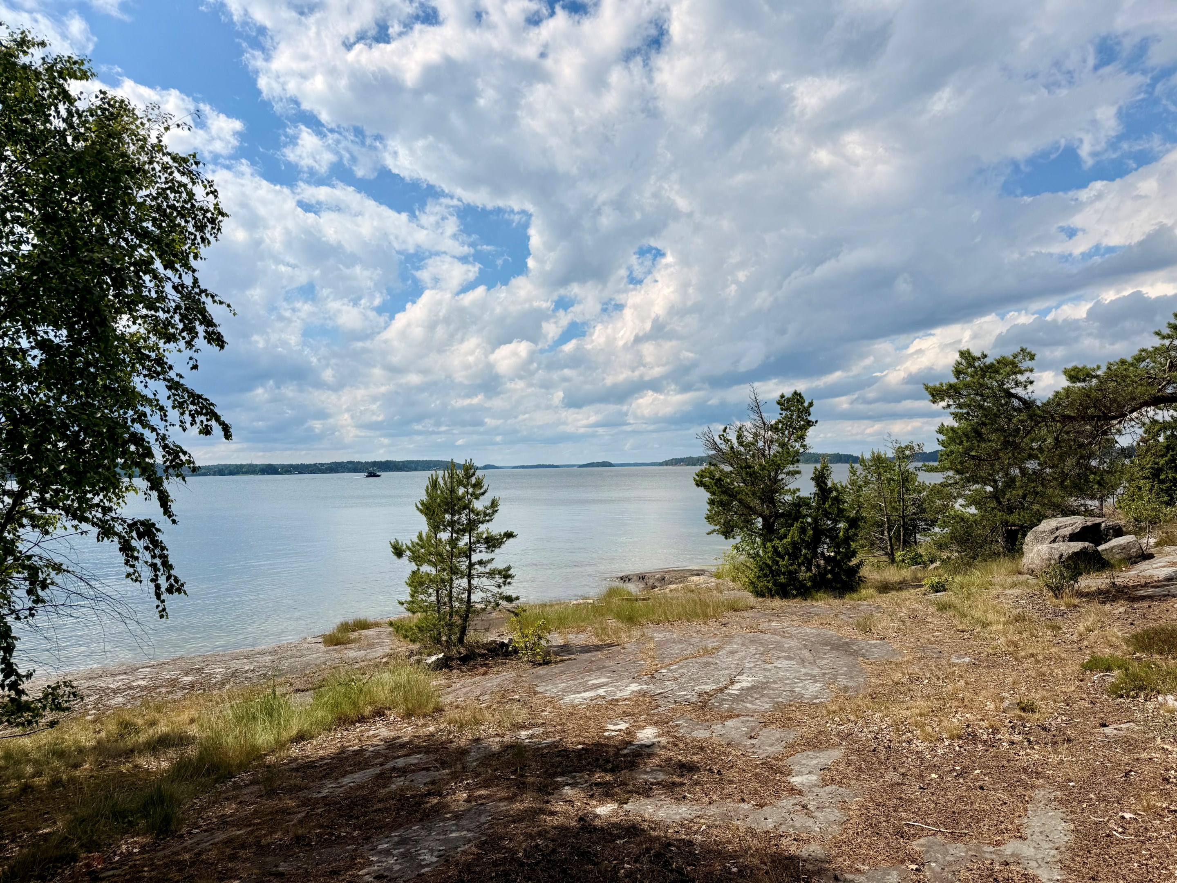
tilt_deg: +1.9
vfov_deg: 56.8
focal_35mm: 24
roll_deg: +0.5
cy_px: 442
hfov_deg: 71.6
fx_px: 816
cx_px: 588
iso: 80
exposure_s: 1/11905
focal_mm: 6.76
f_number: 1.78
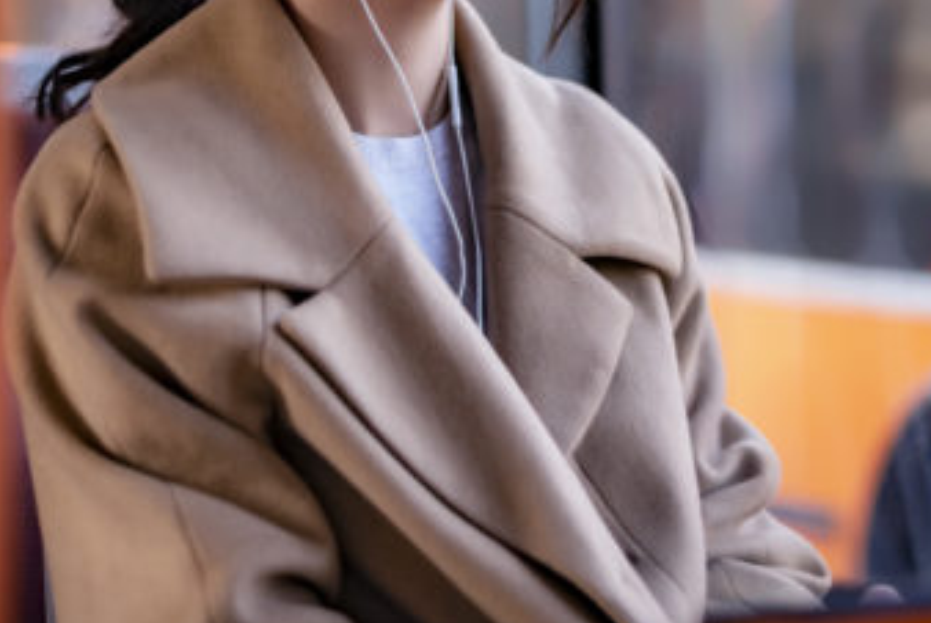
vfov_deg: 12.2
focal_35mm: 111
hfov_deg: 18.4
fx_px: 2873
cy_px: -40
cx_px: 543
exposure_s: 1/1000
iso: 400
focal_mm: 50
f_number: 1.8
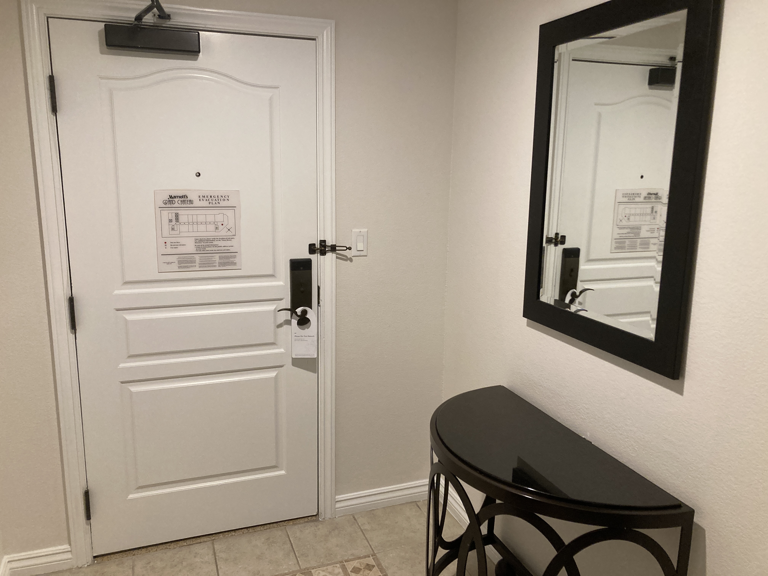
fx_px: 621
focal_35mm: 28
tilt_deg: -11.4
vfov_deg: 49.7
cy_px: 288
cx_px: 384
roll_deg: -0.9
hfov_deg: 63.4
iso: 200
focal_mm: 3.99
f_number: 1.8
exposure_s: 1/60
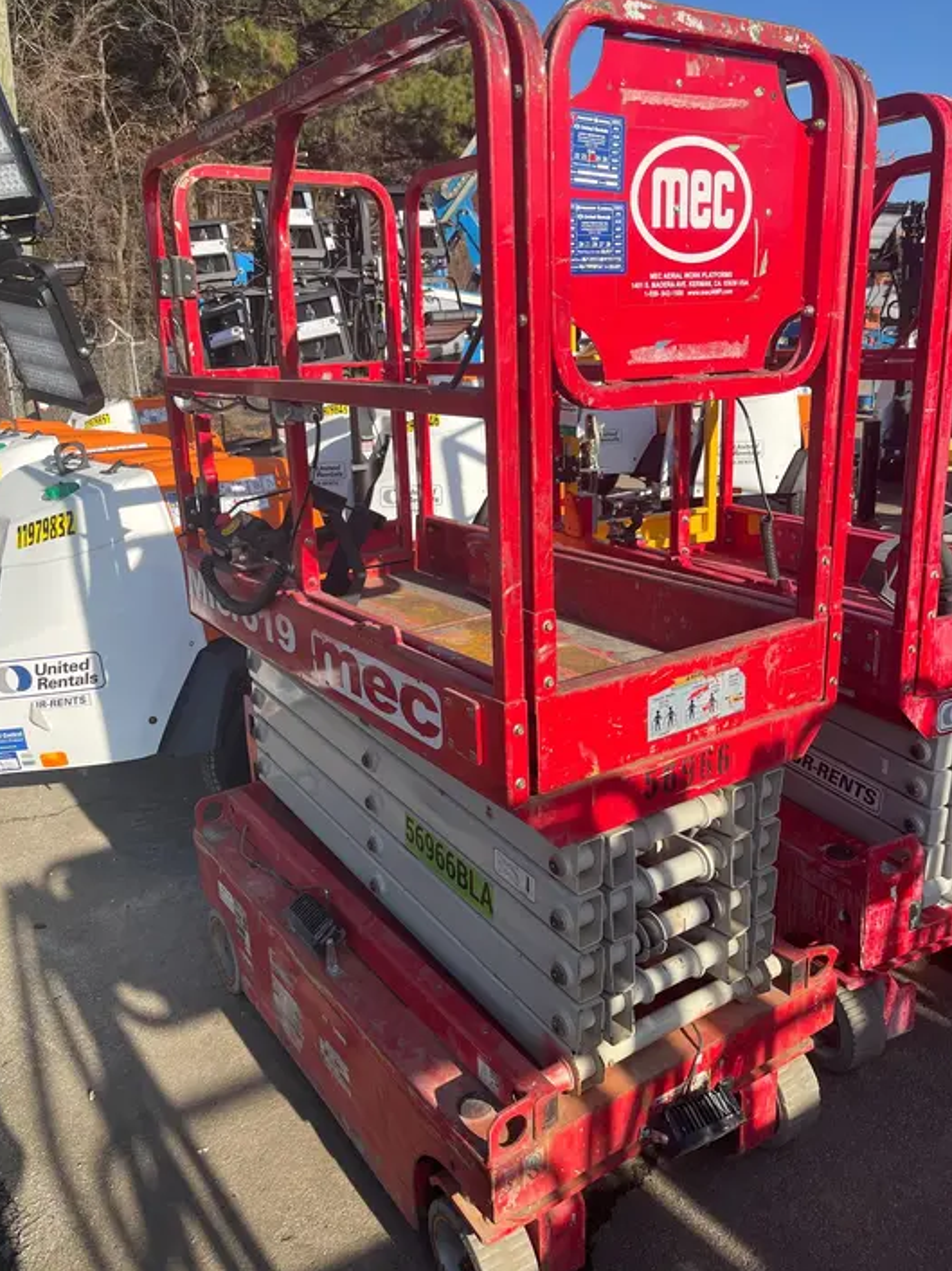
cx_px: 482
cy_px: 642
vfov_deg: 65.3
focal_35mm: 27
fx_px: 991
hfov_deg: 51.3
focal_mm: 5.1
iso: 50
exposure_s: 1/1623
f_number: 1.6
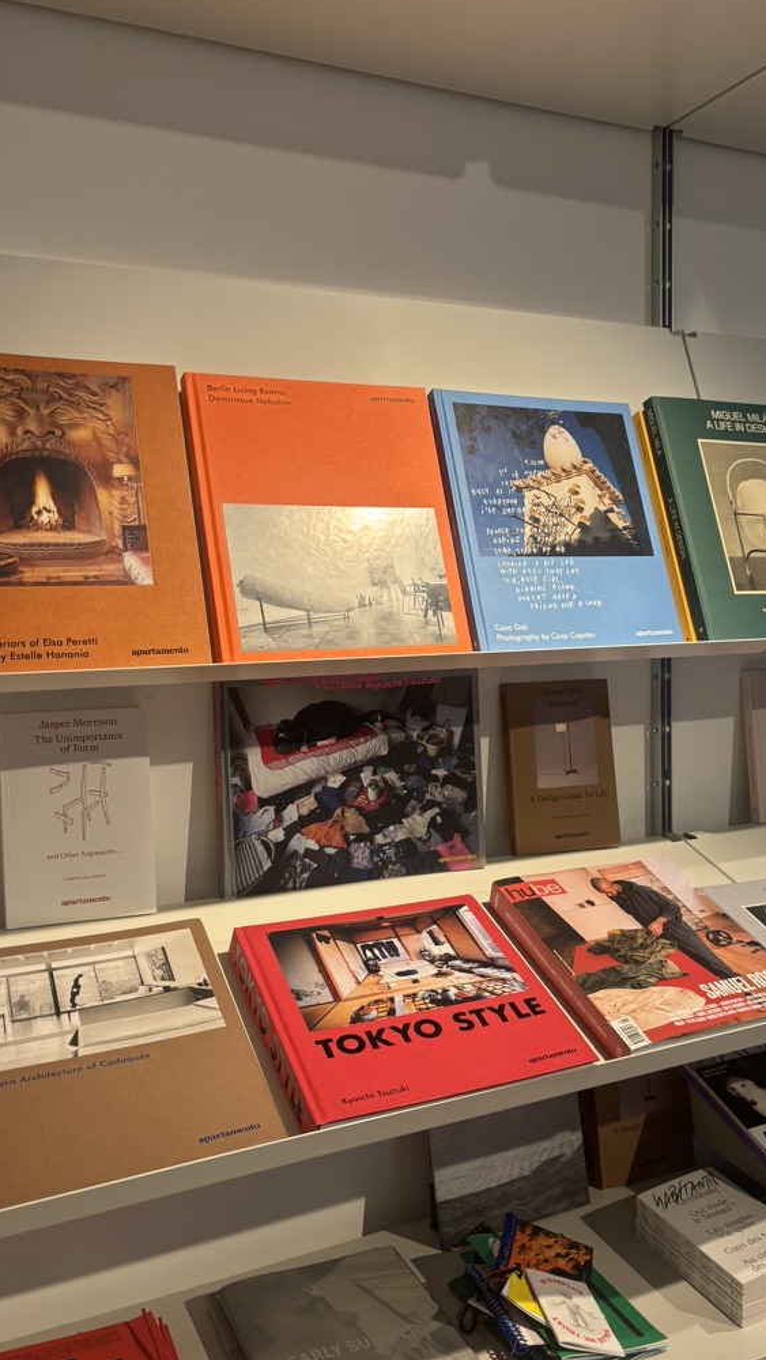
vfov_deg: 66.1
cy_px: 688
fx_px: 1046
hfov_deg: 40.1
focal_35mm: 29
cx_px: 433
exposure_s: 1/100
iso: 80
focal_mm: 5.96
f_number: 1.6
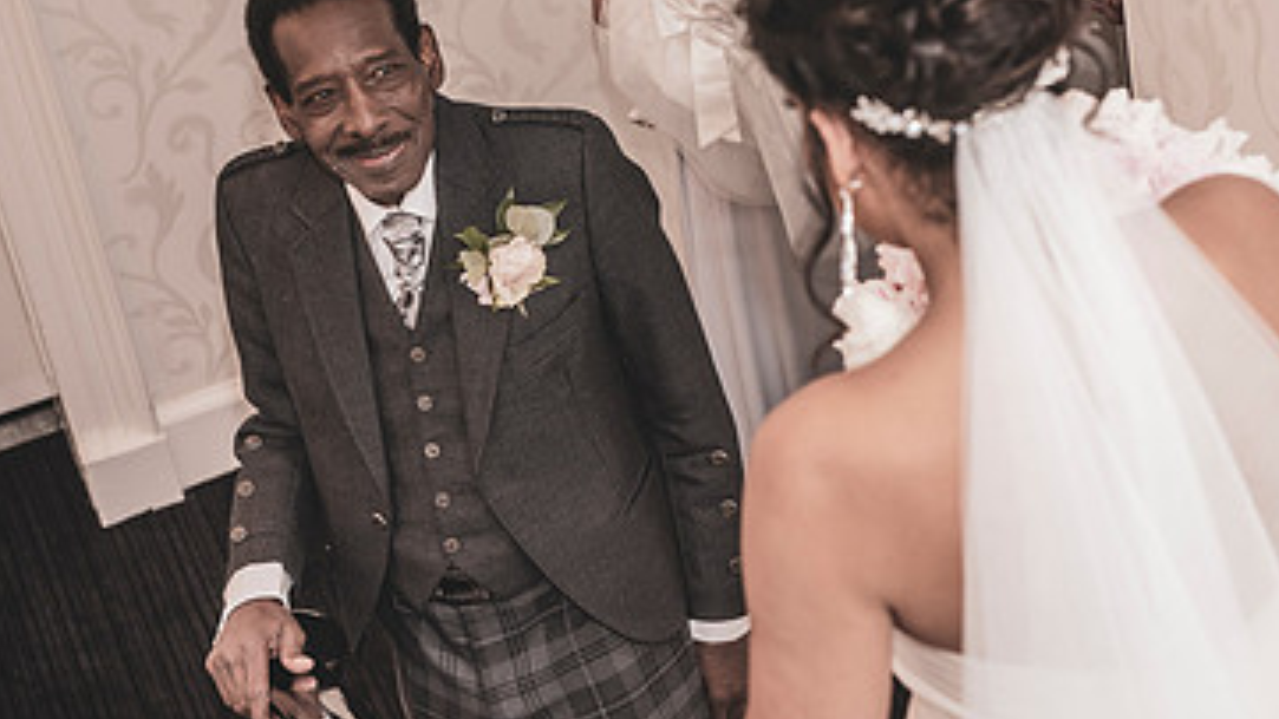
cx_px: 583
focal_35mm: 107
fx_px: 3629
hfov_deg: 20.0
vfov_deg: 11.3
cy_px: 298
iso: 400
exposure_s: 1/60
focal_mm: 60
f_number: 4.5
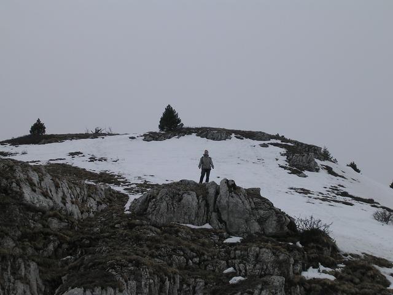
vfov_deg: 12.9
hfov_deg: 17.1
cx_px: 196
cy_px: 148
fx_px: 1306
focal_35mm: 115
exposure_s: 1/502
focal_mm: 17.4
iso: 100
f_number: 4.9
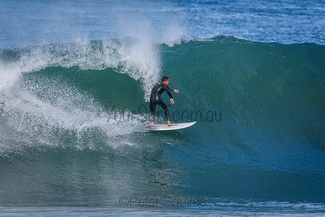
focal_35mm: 750
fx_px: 6772
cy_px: 108
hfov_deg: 2.7
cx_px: 162
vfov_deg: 1.8
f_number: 5.6
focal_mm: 500
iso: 560
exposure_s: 1/2000
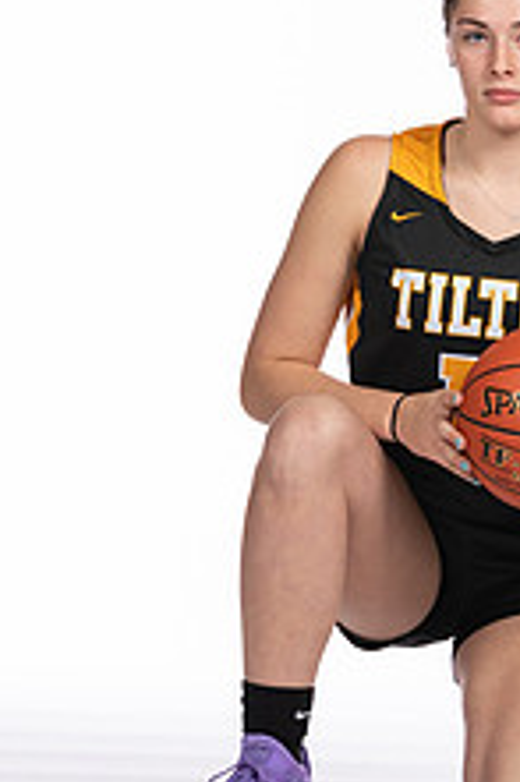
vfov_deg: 7.3
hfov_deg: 4.9
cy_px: 340
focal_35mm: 281
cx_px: 467
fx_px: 6097
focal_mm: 92
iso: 100
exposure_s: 1/100
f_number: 5.6
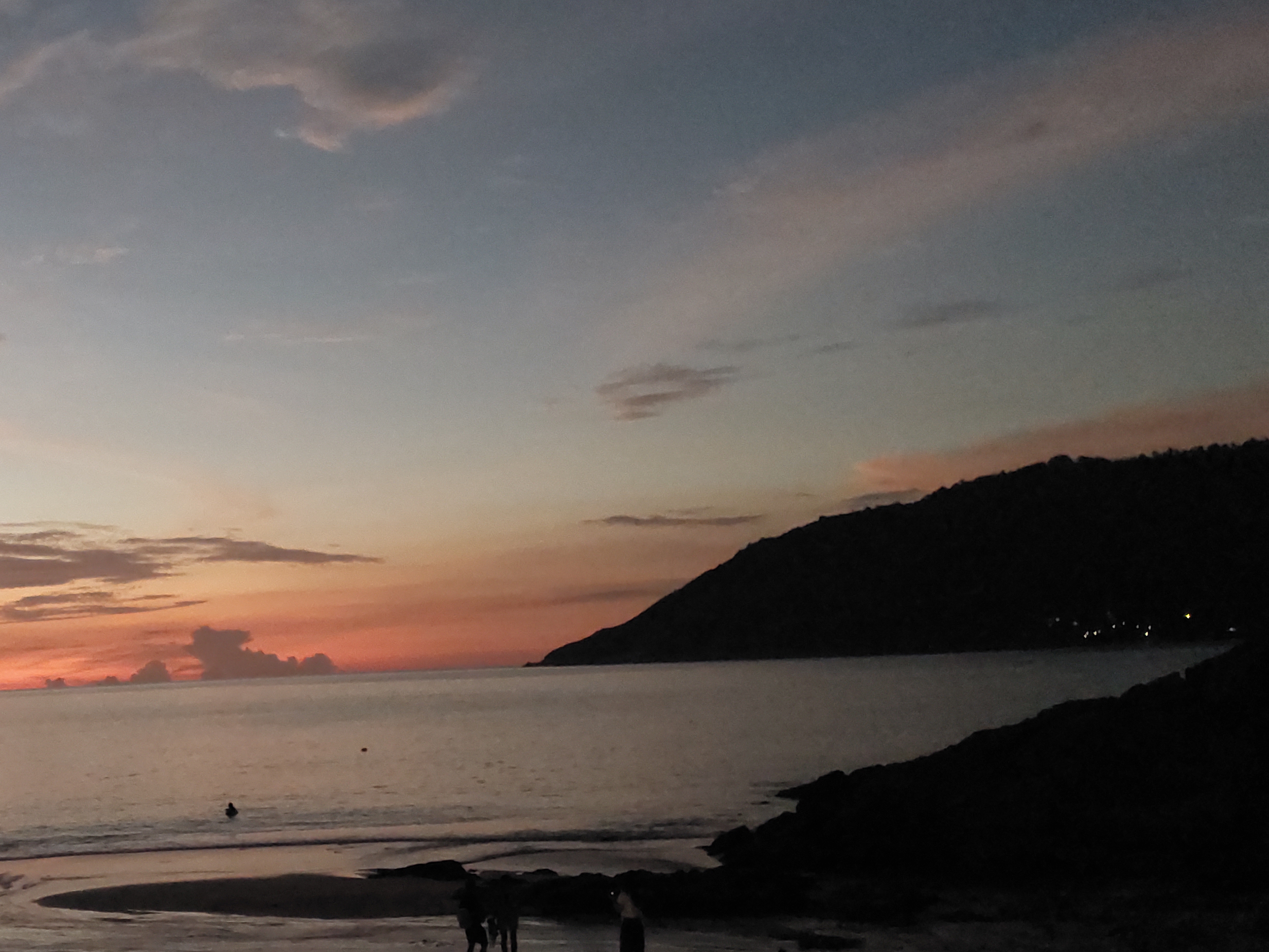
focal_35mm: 45
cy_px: 507
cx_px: 239
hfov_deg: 40.2
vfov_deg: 32.2
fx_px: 1650
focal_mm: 5.23
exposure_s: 1/25
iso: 800
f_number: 1.8
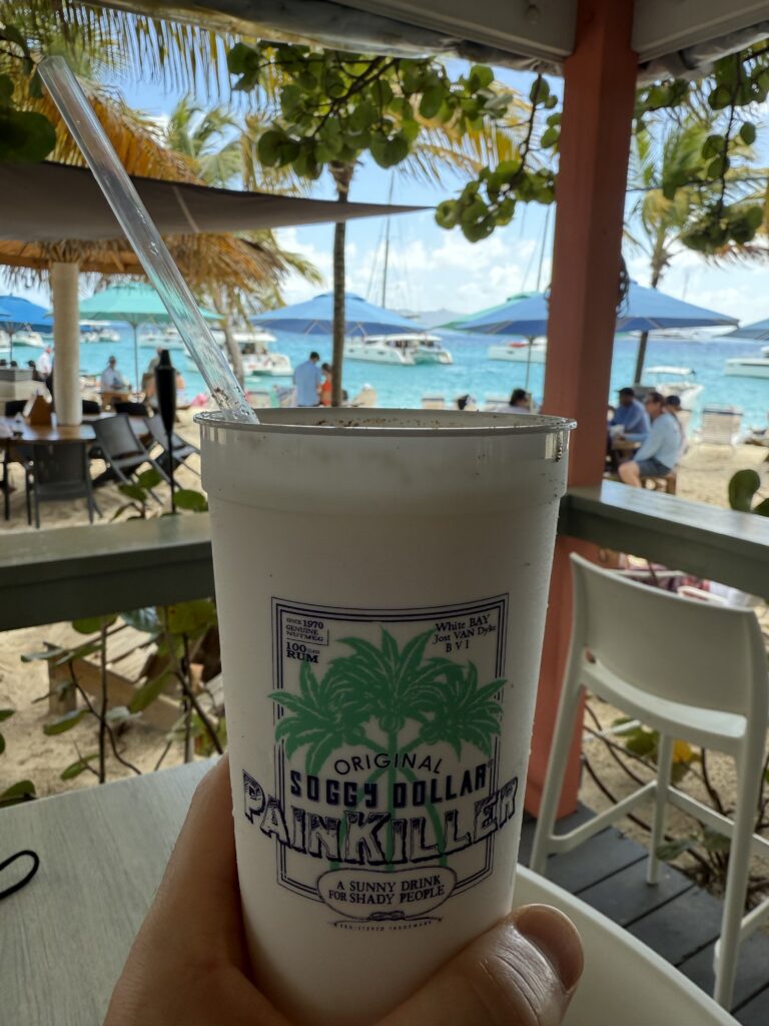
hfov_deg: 56.8
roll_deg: -1.5
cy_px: 513
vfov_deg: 71.6
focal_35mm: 24
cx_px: 384
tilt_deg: -9.0
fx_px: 711
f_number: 2.2
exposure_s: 1/294
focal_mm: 2.22
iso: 50
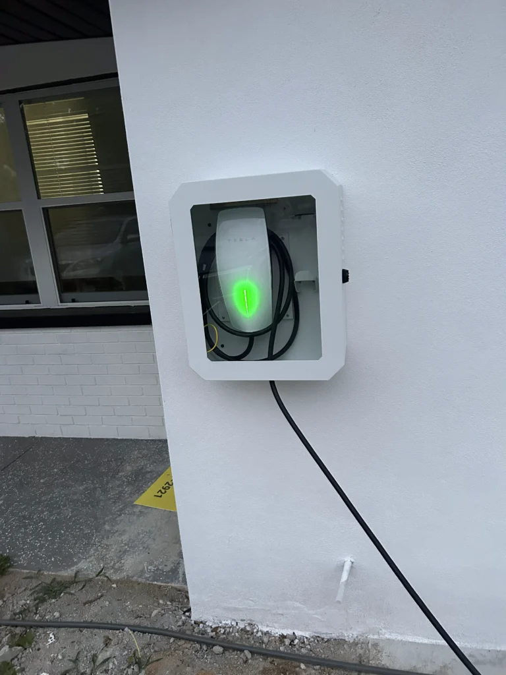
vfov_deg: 67.3
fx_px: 507
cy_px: 338
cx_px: 253
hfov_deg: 53.1
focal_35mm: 26
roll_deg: +5.5
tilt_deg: -16.1
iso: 500
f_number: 1.5
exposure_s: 1/52
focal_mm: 5.7
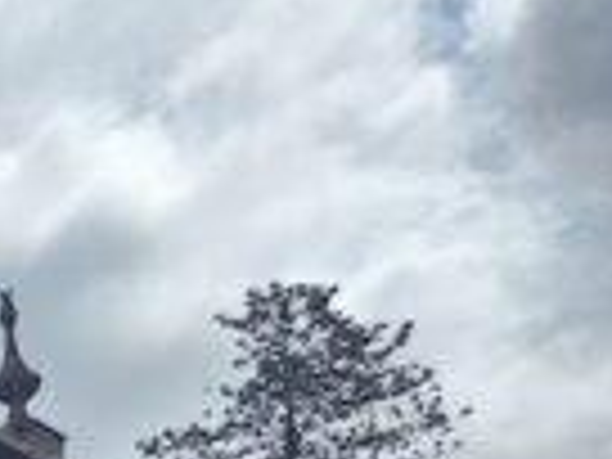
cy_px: 873
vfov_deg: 10.3
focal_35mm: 135
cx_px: -1022
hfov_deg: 11.2
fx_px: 2387
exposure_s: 1/3819
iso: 25
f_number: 1.8
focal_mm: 5.4
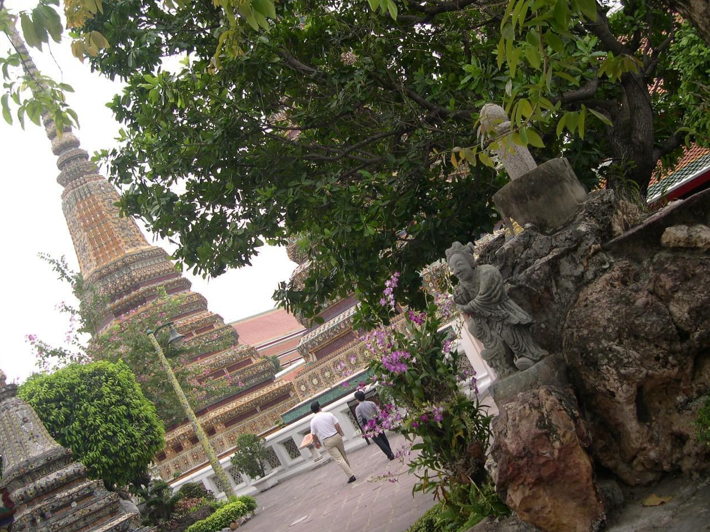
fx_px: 800
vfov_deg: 36.8
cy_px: 270
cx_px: 358
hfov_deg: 47.9
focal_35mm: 39
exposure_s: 1/500
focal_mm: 8
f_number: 2.8
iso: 100
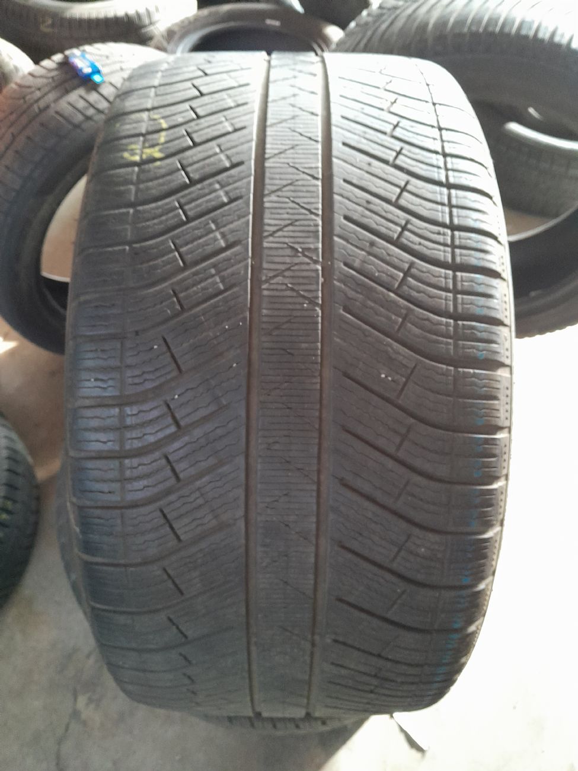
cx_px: 289
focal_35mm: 26
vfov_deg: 67.3
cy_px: 386
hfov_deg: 53.1
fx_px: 579
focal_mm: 3.98
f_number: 1.8
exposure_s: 1/33
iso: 500
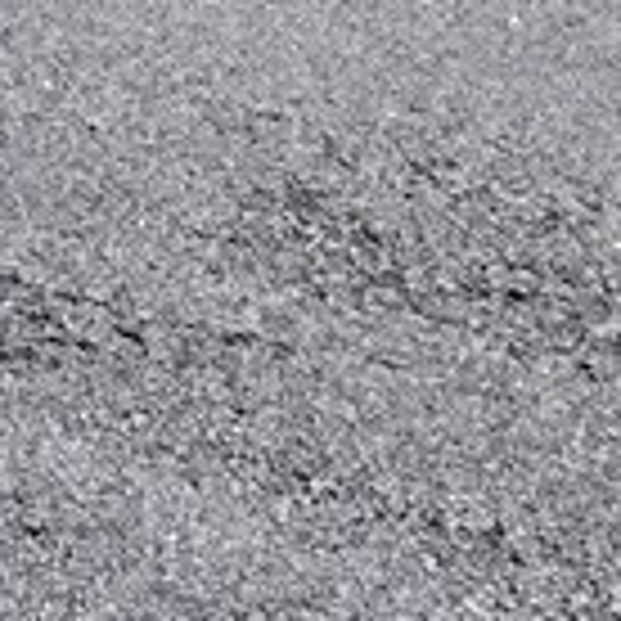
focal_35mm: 183
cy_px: -590
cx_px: -358
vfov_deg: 9.0
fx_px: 3714
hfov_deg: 9.3
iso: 100
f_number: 1.8
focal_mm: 4.27
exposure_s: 1/699
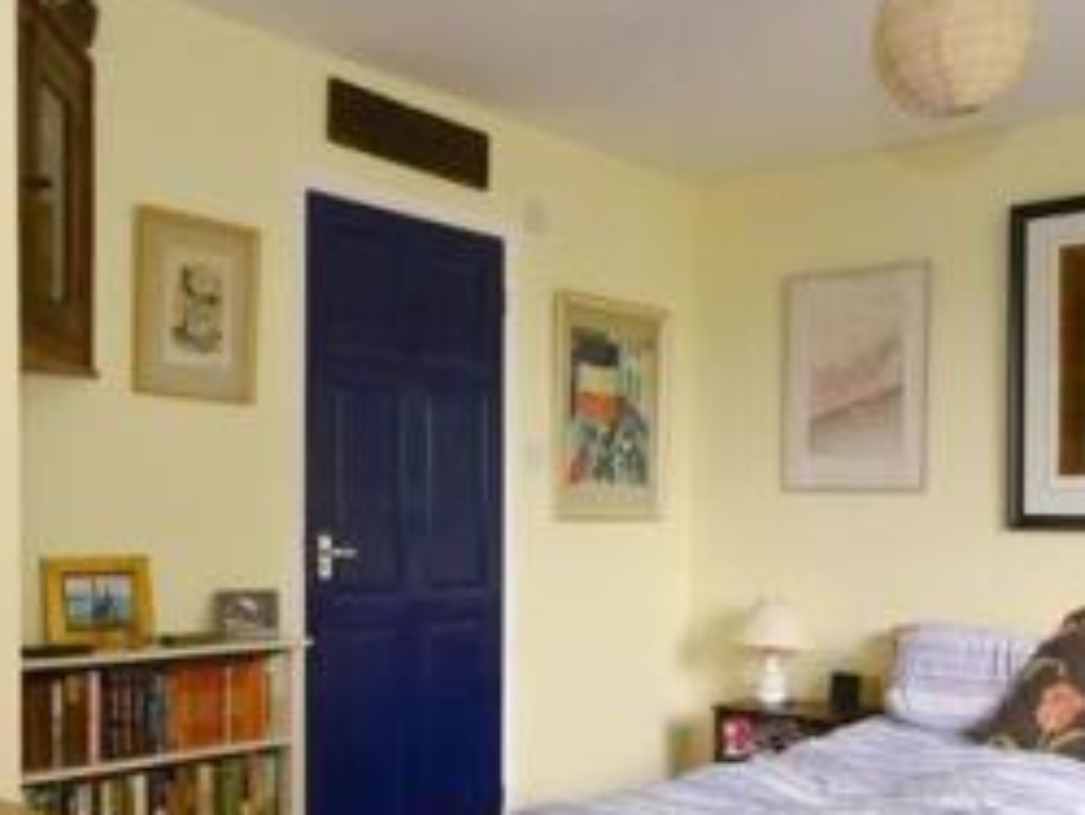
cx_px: 571
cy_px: 547
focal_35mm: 38
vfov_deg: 37.3
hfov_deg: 48.9
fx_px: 1192
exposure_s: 1.6
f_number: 11
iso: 200
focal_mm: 10
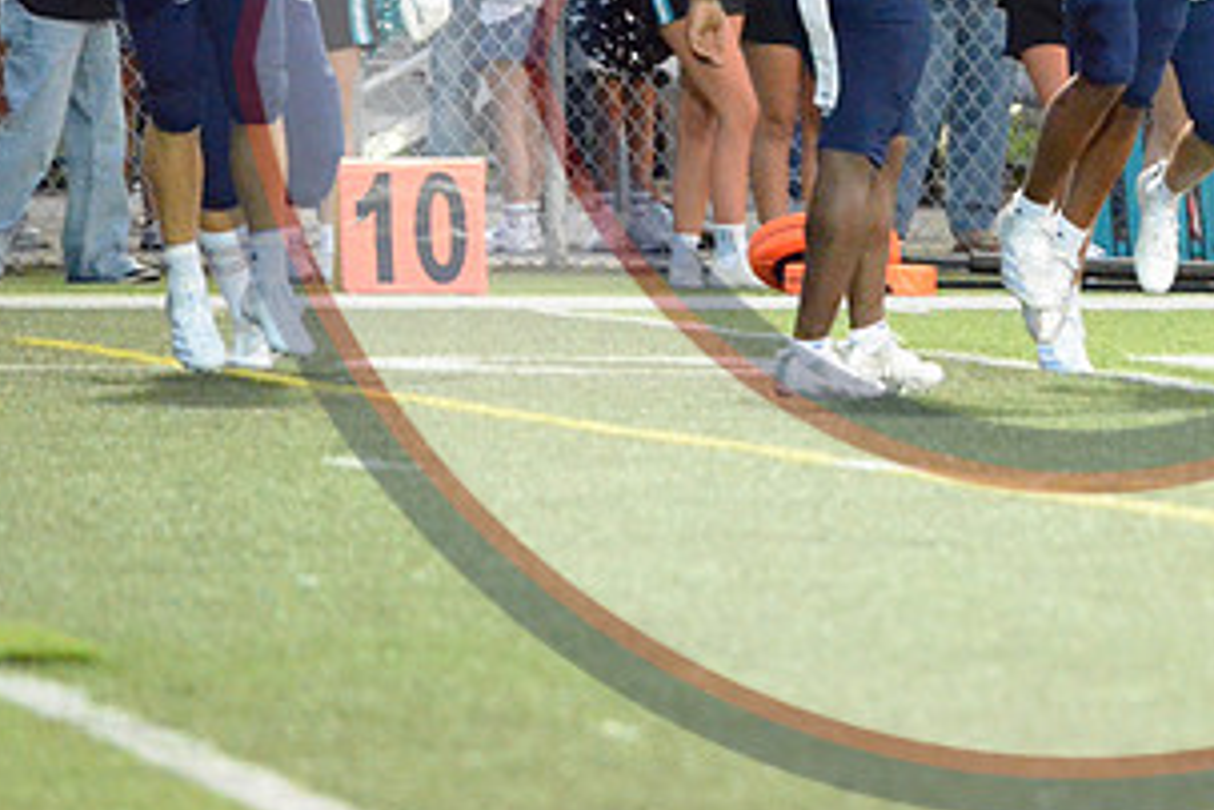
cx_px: 1066
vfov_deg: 2.3
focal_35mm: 602
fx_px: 20299
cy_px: 60
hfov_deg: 3.4
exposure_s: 1/320
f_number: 5.3
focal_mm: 210
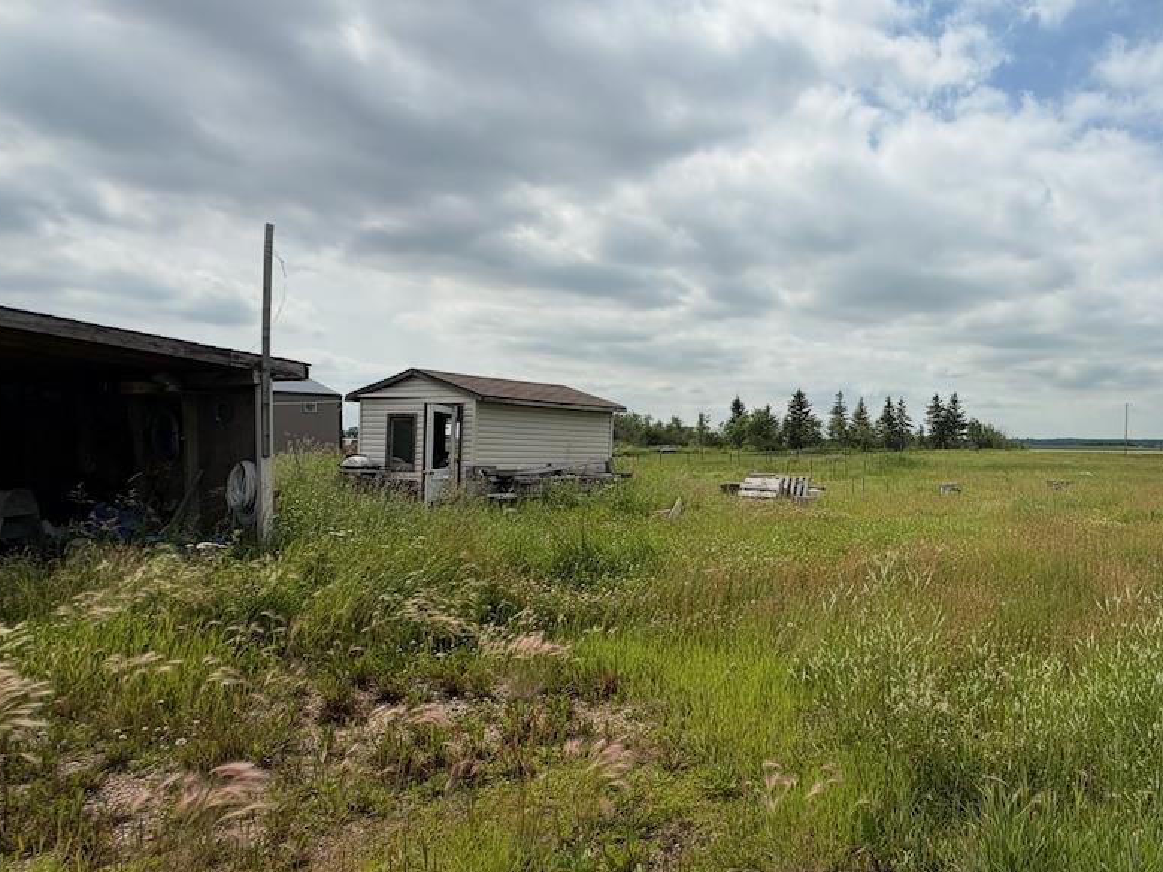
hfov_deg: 66.9
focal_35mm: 23
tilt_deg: -1.2
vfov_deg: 58.8
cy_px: 454
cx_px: 933
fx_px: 773
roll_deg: -0.3
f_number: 2.2
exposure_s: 1/1534
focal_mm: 2.22
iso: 20
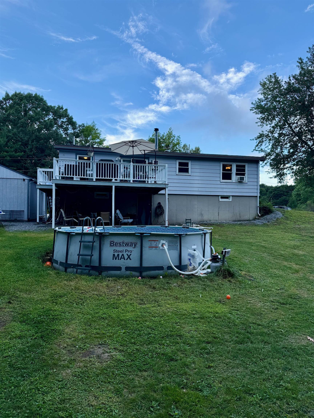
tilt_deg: +2.2
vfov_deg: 71.6
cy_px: 209
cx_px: 157
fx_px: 290
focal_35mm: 24
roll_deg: -1.0
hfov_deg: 56.8
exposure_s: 1/1122
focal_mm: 6.76
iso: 80
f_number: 1.78
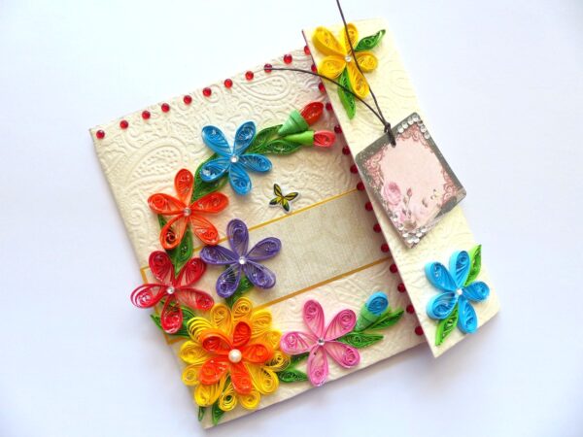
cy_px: 218
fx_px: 421
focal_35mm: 25
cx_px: 292
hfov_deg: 69.4
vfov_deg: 54.9
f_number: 2.8
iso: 100
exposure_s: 1/80
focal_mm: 4.5
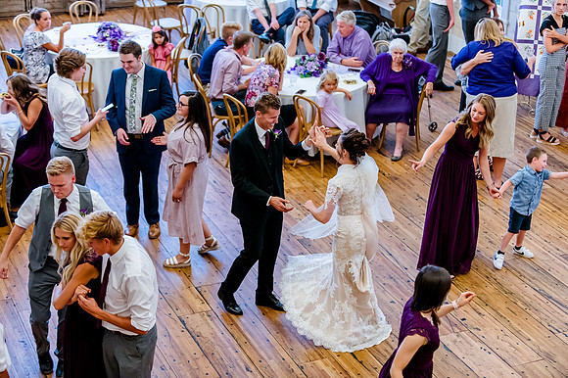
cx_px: 284
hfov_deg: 28.9
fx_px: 1104
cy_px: 189
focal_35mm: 70
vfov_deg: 19.4
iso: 2500
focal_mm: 70
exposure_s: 1/640
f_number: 2.8
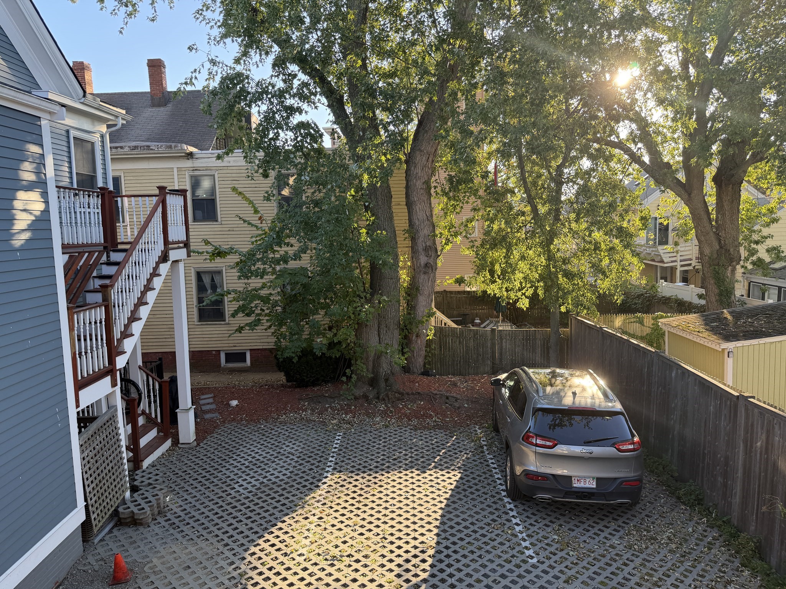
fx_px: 545
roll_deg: +2.4
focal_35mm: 24
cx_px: 393
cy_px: 294
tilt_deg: -5.8
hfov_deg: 71.6
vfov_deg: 56.8
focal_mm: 6.76
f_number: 1.78
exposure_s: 1/325
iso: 80
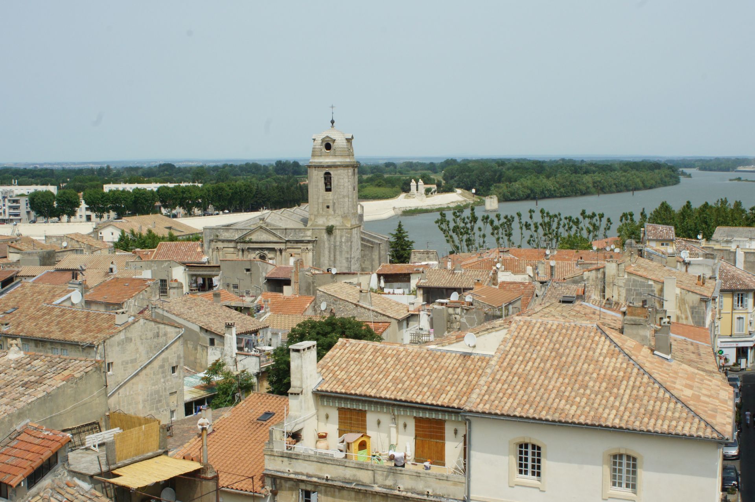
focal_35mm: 45
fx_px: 943
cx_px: 378
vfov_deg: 29.8
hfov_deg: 43.6
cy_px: 251
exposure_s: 1/320
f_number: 18
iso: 400
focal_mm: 30
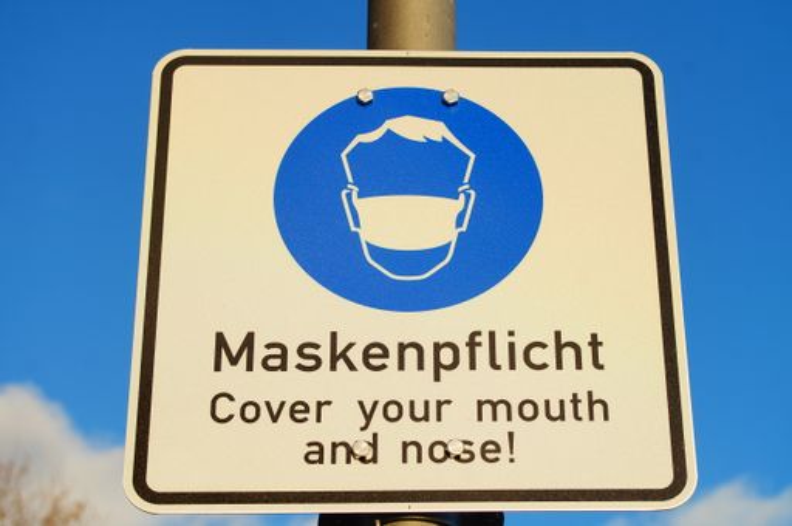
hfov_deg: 22.6
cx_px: 396
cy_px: 263
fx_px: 1977
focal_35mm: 90
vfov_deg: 15.1
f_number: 8
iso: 100
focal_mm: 60
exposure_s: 1/250
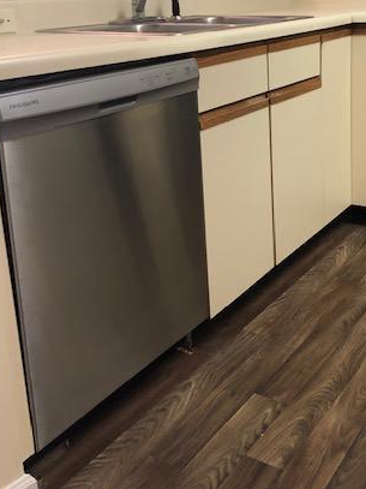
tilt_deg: -12.2
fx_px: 621
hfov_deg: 32.2
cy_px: 131
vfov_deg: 41.9
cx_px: 275
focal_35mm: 44
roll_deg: +2.1
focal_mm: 3.99
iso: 50
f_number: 1.8
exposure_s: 1/15
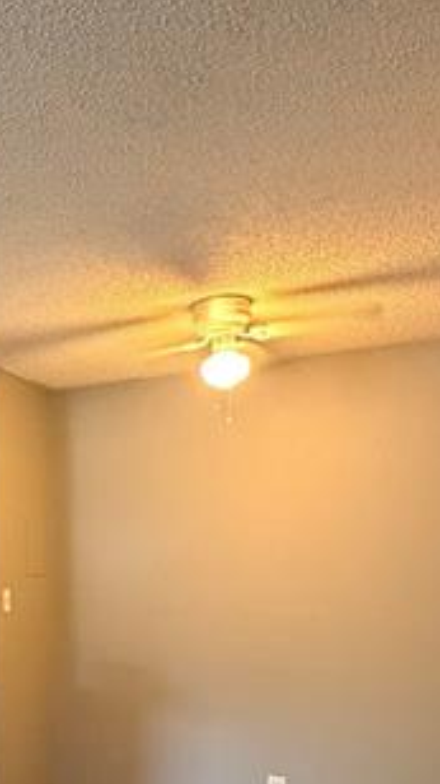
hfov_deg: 28.5
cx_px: -36
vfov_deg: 51.2
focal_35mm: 38
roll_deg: +0.0
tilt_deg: +0.5
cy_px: 560
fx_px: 789
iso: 640
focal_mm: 2.22
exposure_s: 1/60
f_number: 2.2
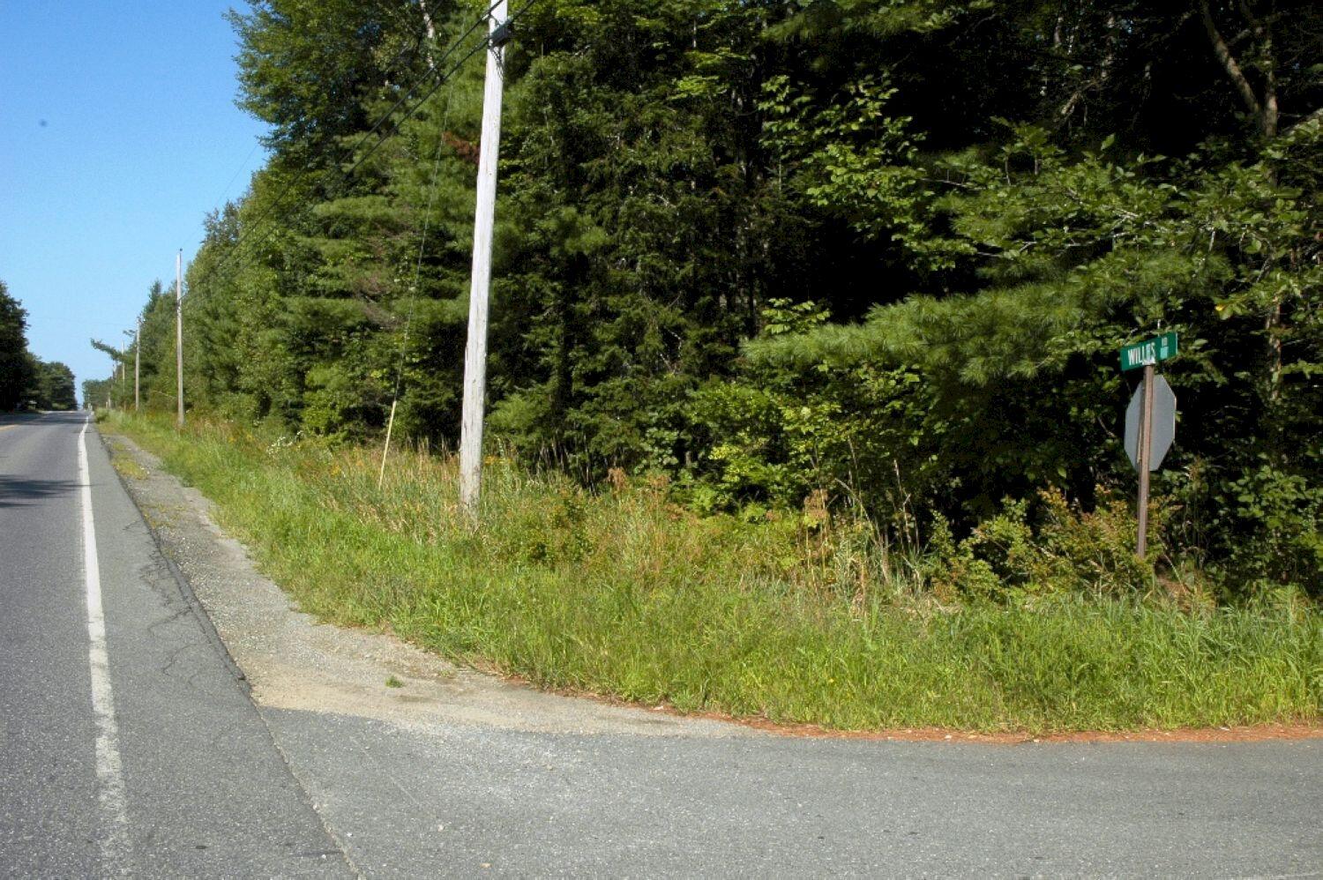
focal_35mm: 33
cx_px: 662
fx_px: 1212
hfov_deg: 57.3
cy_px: 440
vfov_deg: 39.9
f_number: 16
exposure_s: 1/250
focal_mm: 22
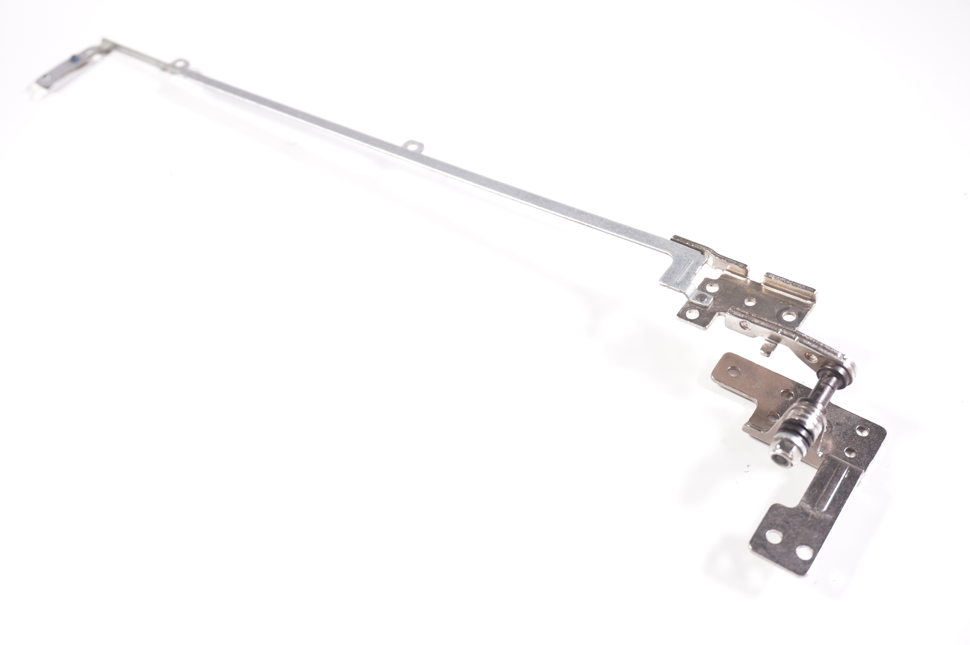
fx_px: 1090
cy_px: 322
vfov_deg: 33.0
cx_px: 485
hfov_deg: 48.0
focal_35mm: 40
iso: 640
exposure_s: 1/125
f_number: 5.6
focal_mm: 27
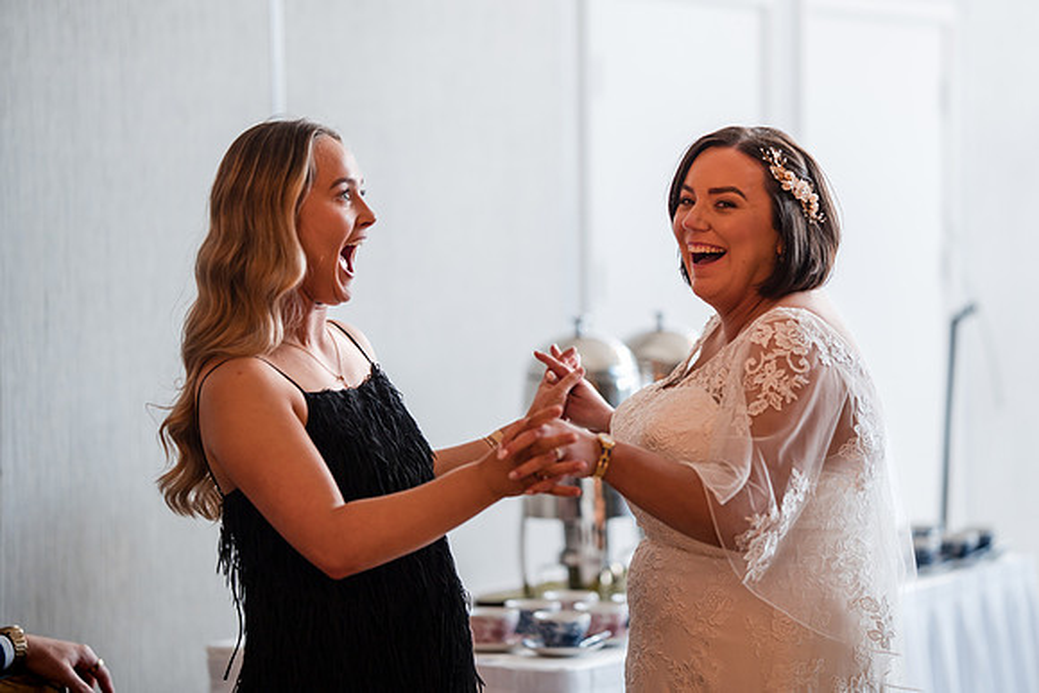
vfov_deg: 13.0
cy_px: 284
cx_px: 615
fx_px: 3034
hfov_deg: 19.4
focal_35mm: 105
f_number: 1.4
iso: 250
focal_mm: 85
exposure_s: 1/250
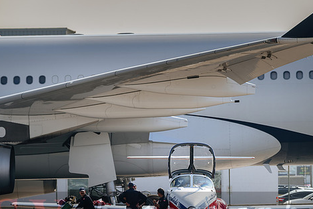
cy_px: 127
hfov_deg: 5.4
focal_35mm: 380
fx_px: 3305
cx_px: 177
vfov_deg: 3.6
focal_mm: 290
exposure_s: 1/160
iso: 100
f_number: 6
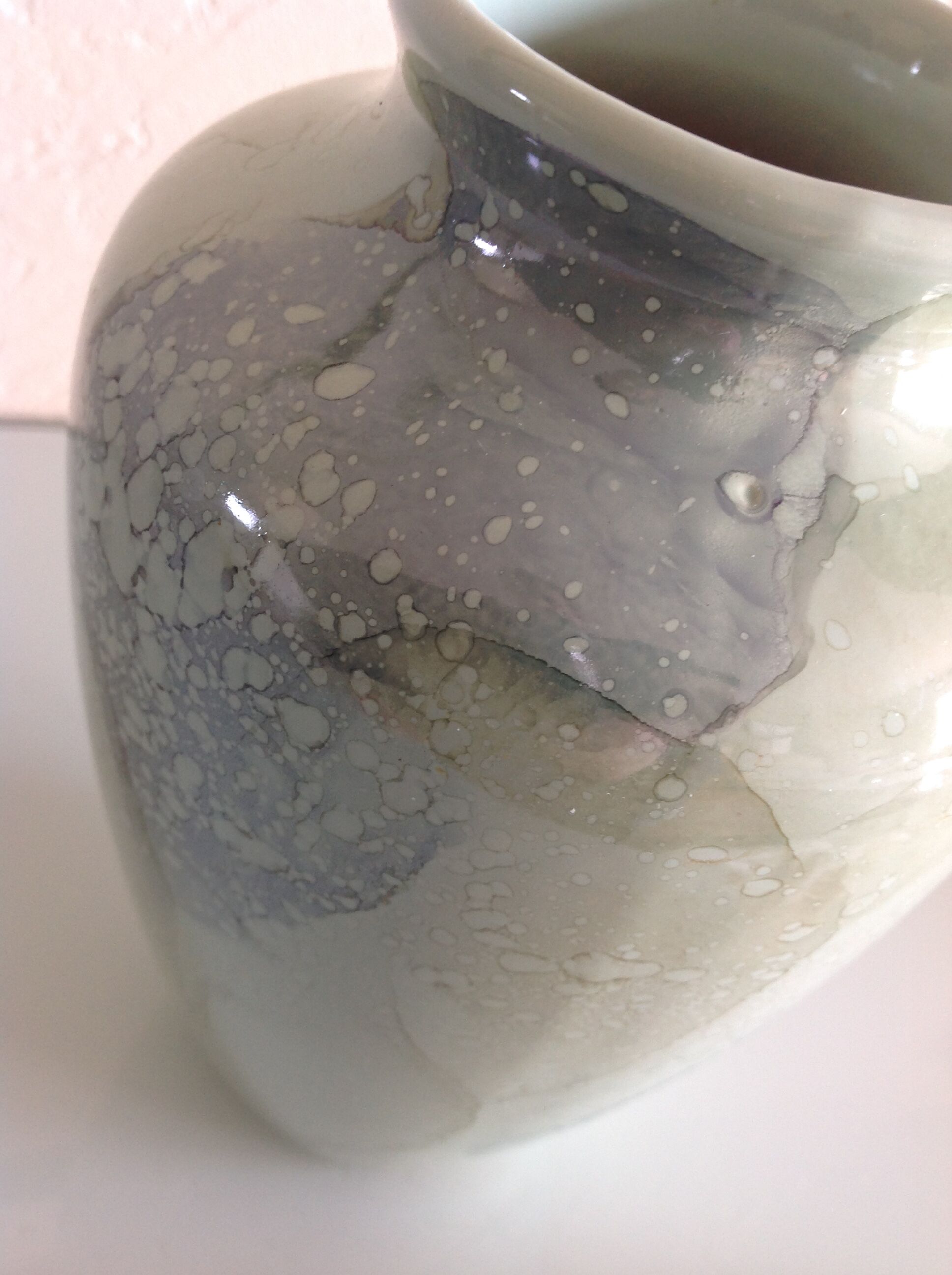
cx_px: 476
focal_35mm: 35
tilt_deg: -42.8
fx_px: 1287
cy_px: 638
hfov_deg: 40.6
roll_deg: -17.4
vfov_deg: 52.7
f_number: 2.4
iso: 50
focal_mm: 4.28
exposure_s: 1/15
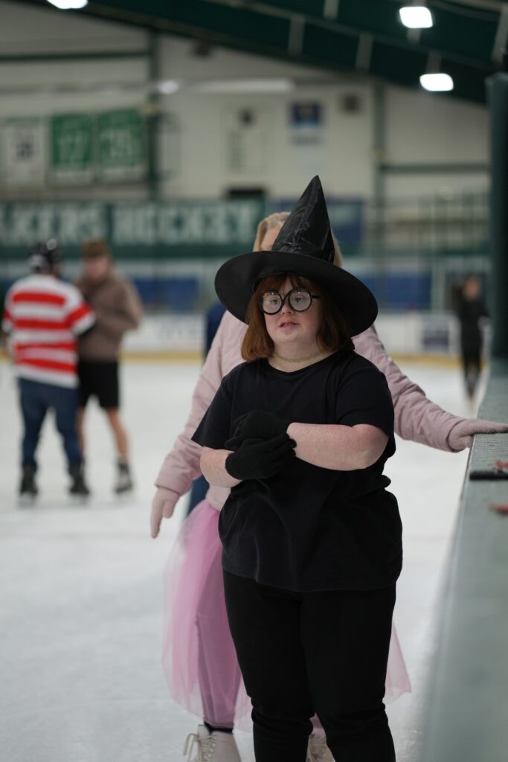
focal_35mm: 85
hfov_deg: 16.1
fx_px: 1798
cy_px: 381
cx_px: 254
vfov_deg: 23.9
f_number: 1.8
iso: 800
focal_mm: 85
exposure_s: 1/640
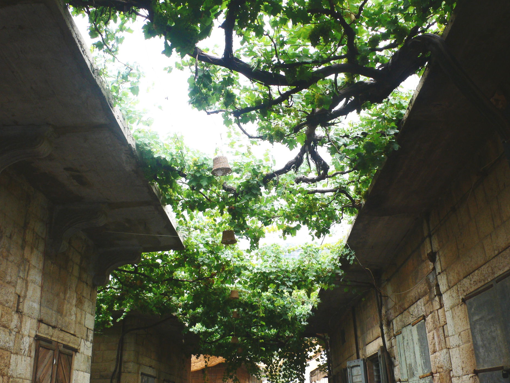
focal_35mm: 35
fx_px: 516
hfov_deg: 52.6
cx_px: 261
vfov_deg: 40.7
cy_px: 194
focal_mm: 6.3
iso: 80
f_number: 4
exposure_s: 1/125
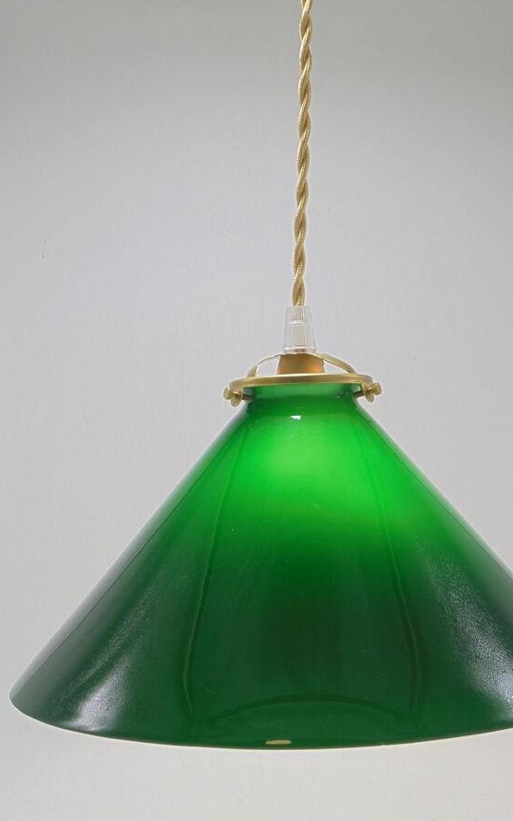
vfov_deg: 43.5
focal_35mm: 46
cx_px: 300
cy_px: 411
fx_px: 1030
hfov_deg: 27.9
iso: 100
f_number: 4.5
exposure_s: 1/50
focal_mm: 7.8
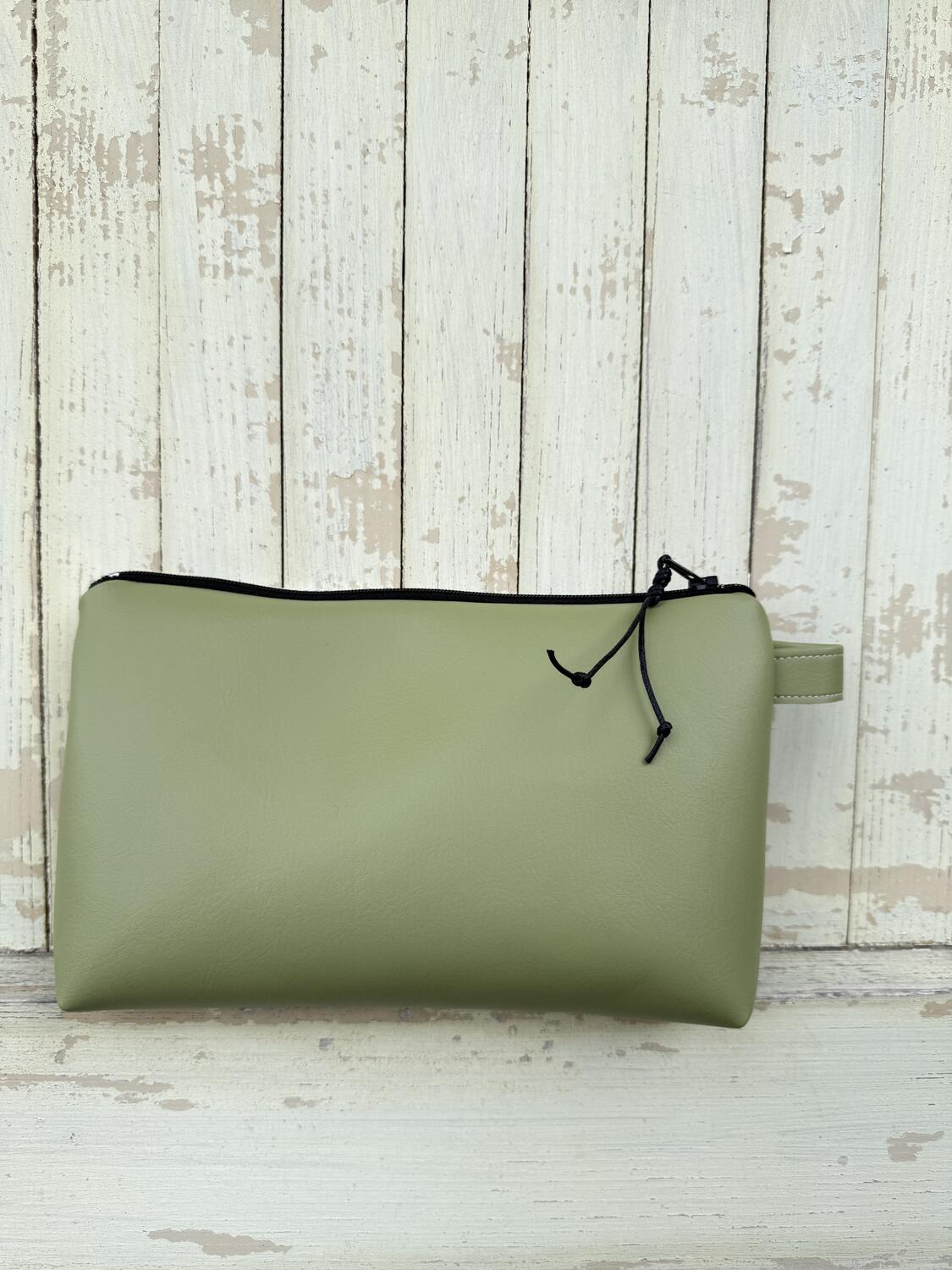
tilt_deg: -10.3
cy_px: 635
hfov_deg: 56.8
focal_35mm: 24
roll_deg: -0.4
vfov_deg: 71.6
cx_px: 476
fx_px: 880
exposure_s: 1/481
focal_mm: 6.76
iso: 80
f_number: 1.78
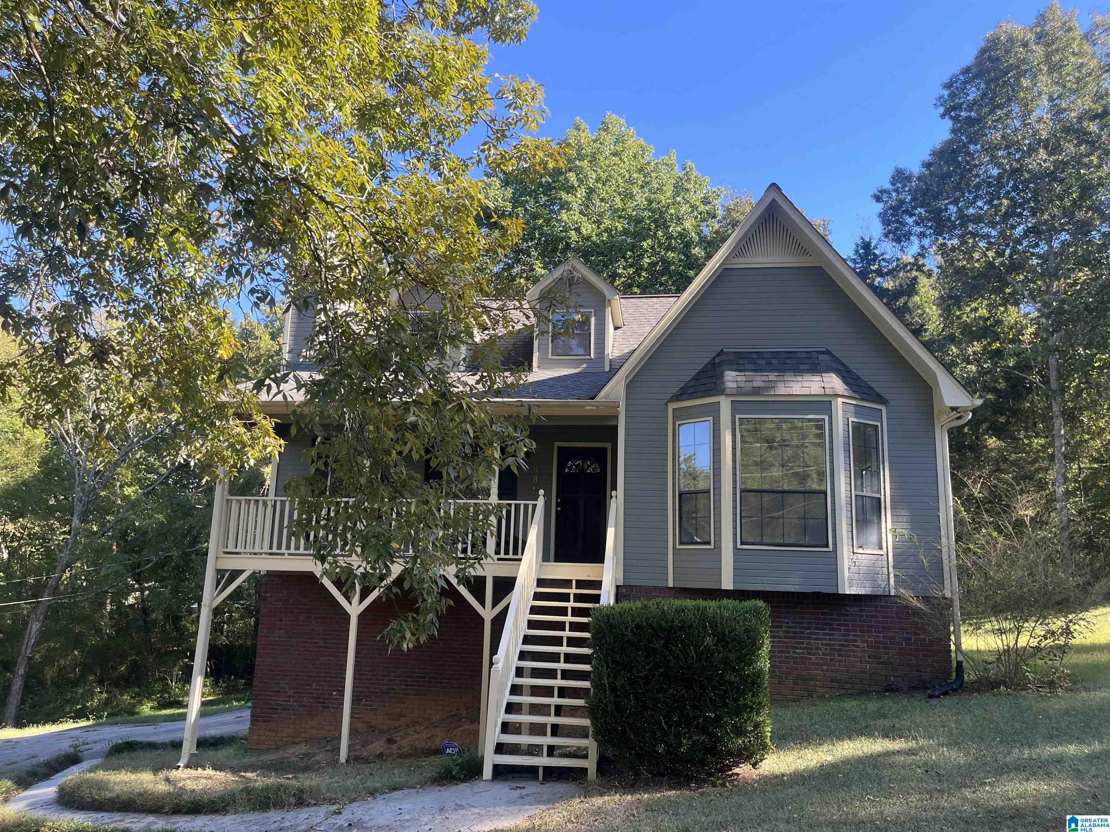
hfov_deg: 67.3
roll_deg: -1.2
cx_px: 555
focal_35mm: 26
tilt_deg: +11.8
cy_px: 416
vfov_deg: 53.1
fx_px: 834
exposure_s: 1/473
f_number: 1.6
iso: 50
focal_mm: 5.1
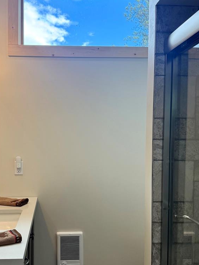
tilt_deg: -2.5
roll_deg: -0.5
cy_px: 145
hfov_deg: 37.4
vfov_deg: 48.9
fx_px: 291
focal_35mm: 38
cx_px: 69
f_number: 1.78
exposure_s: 1/243
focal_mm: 6.76
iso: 100
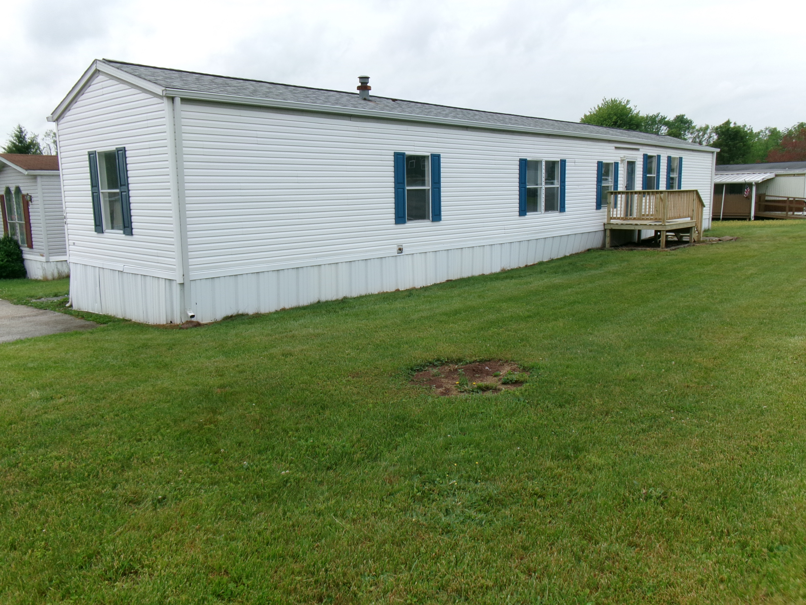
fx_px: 652
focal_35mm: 28
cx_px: 403
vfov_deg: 49.7
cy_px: 302
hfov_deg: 63.4
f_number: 10.8
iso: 100
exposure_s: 1/52
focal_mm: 5.1
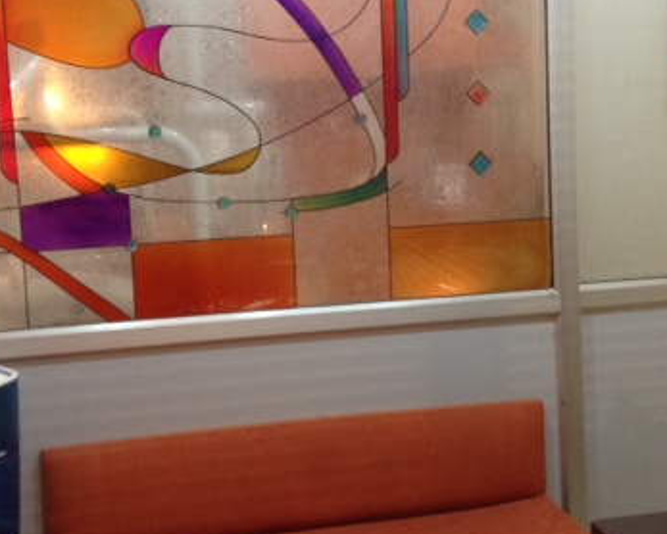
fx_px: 1244
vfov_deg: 24.2
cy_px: 225
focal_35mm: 63
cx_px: 346
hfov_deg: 30.0
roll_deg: +1.3
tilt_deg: -9.2
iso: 160
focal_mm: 4.28
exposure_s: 1/20
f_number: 2.4
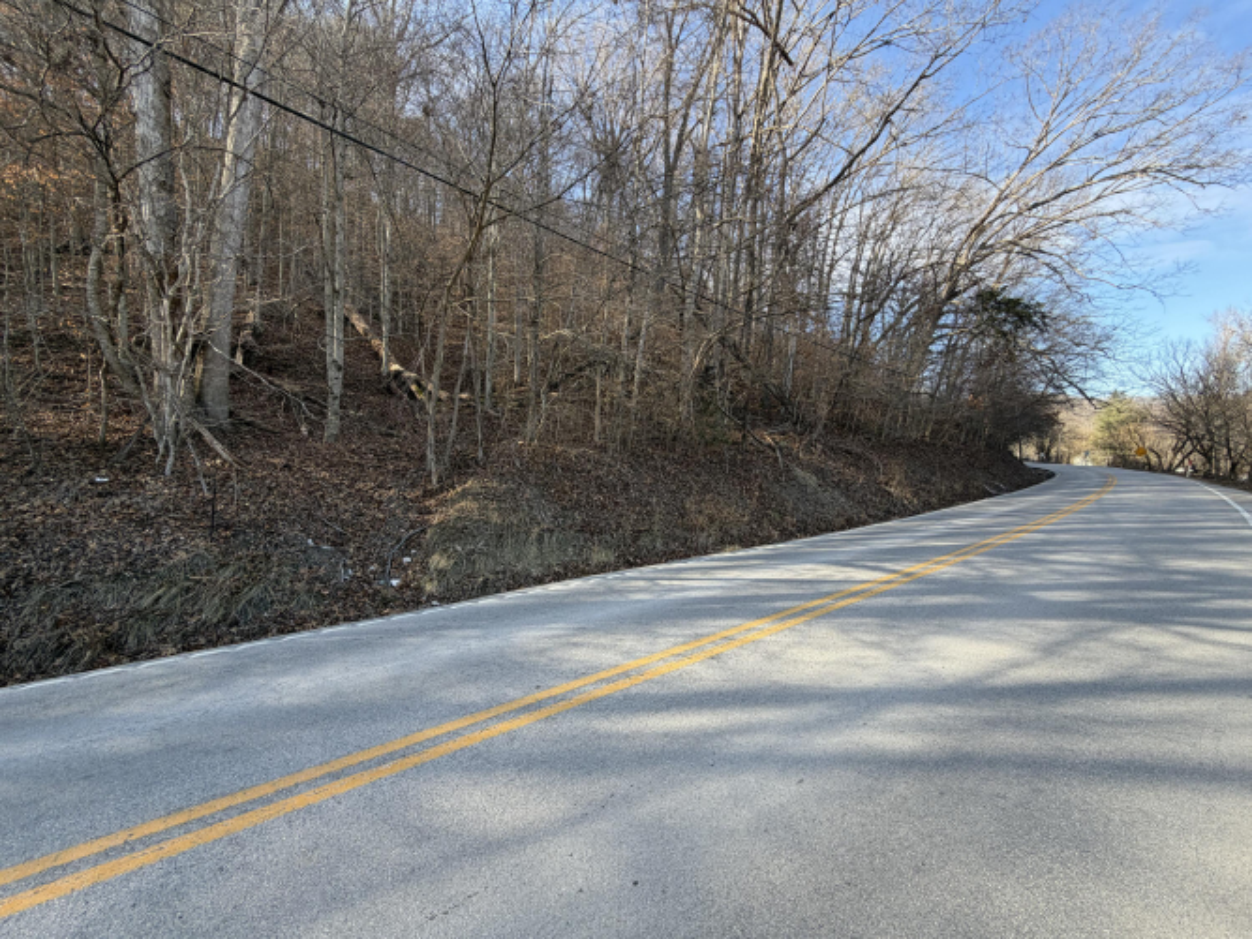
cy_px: 470
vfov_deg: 85.7
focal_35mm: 14
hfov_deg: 102.1
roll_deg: -0.1
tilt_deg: -1.0
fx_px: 506
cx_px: 626
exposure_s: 1/340
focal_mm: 2.22
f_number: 2.2
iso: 50
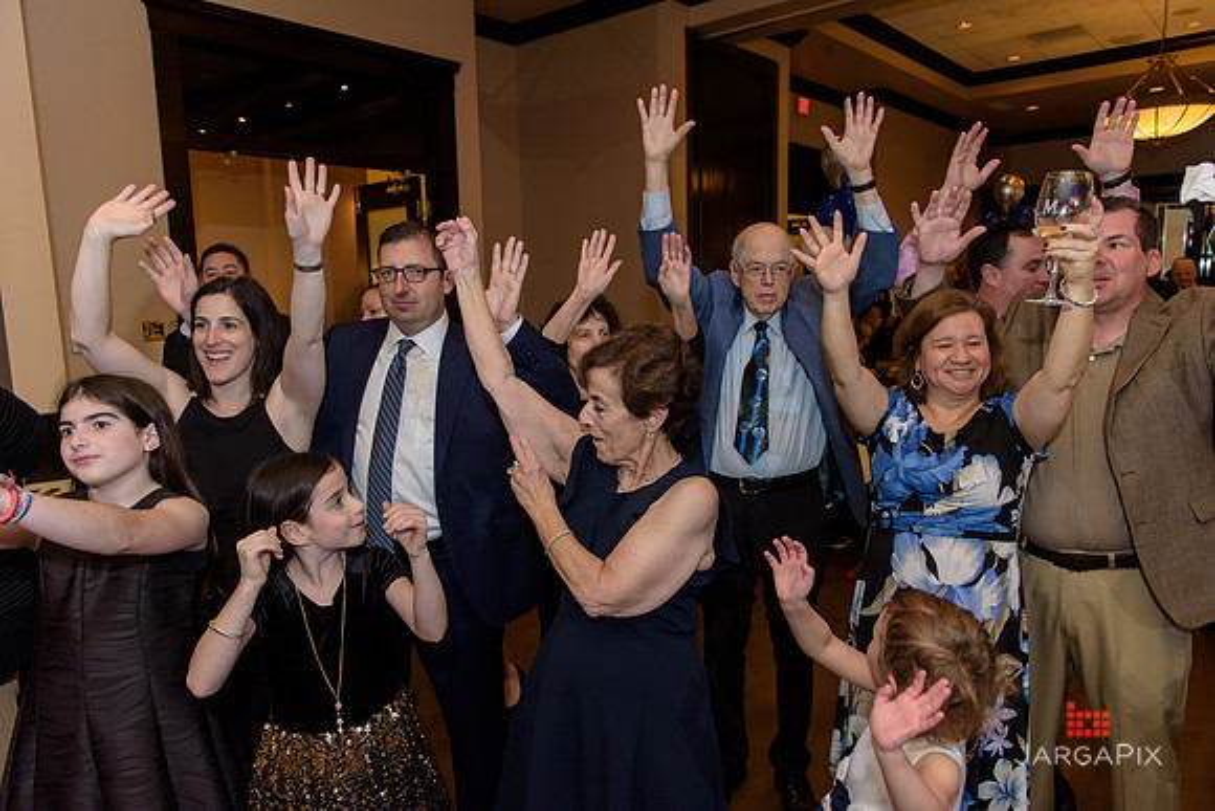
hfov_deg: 73.7
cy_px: 406
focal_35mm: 24
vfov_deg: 53.2
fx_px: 810
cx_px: 608
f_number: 3.2
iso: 1600
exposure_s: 1/125
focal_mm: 24
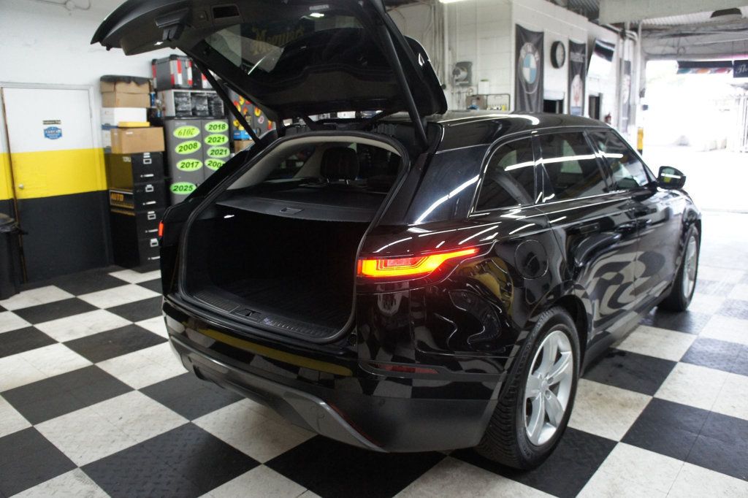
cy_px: 249
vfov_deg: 47.9
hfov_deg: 67.4
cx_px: 374
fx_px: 561
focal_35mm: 27
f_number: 3.5
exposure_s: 1/125
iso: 1600
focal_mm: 18
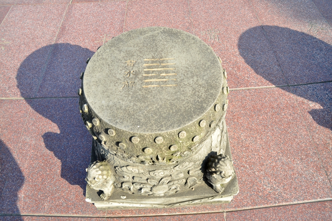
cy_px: 110
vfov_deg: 47.8
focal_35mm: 27
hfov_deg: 67.4
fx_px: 249
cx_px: 166
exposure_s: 1/250
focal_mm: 18
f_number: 8
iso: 200
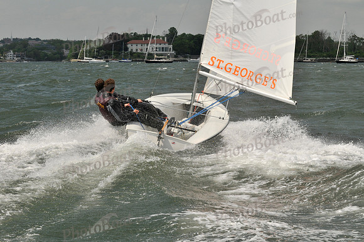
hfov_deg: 9.8
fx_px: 2120
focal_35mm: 210
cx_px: 182
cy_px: 121
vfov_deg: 6.5
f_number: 10
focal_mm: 140
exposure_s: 1/800
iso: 200
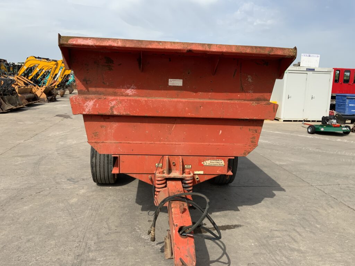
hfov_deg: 61.7
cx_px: 178
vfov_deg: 48.2
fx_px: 297
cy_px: 133
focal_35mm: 29
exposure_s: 1/1912
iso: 16
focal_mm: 3
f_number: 1.8
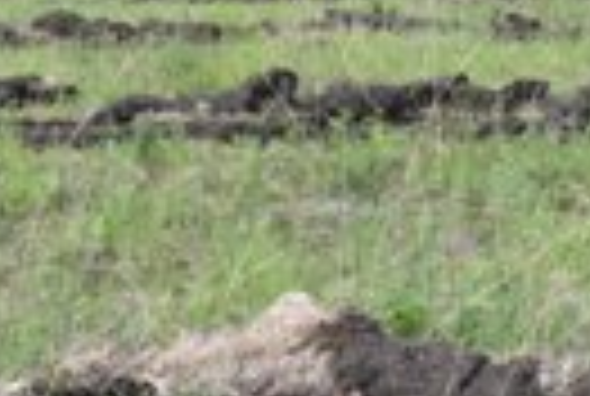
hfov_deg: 21.8
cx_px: 477
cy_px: -115
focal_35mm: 92
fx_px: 1511
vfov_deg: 14.3
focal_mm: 18
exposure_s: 1/250
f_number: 5.6
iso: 200
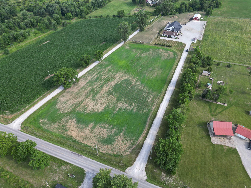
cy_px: 94
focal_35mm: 24
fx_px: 174
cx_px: 126
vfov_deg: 56.8
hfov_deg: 71.6
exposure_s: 1/640
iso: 100
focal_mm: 6.72
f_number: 1.7
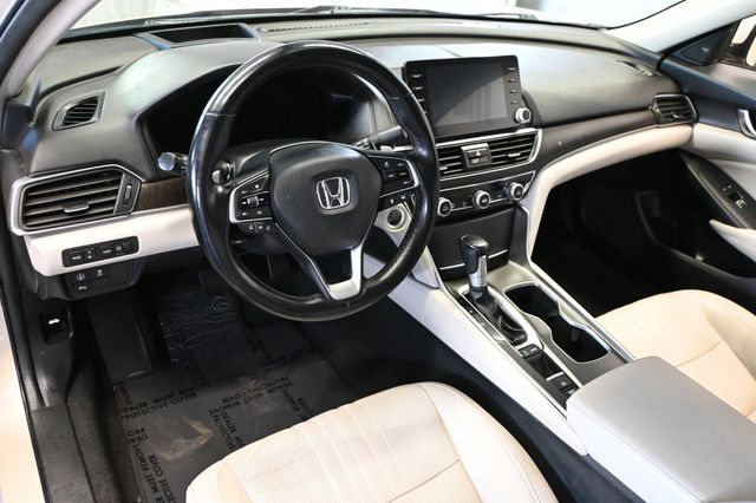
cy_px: 252
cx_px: 378
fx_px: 614
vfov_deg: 44.6
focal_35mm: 29
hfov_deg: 63.2
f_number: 3.8
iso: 4500
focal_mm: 19.5
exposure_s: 1/60
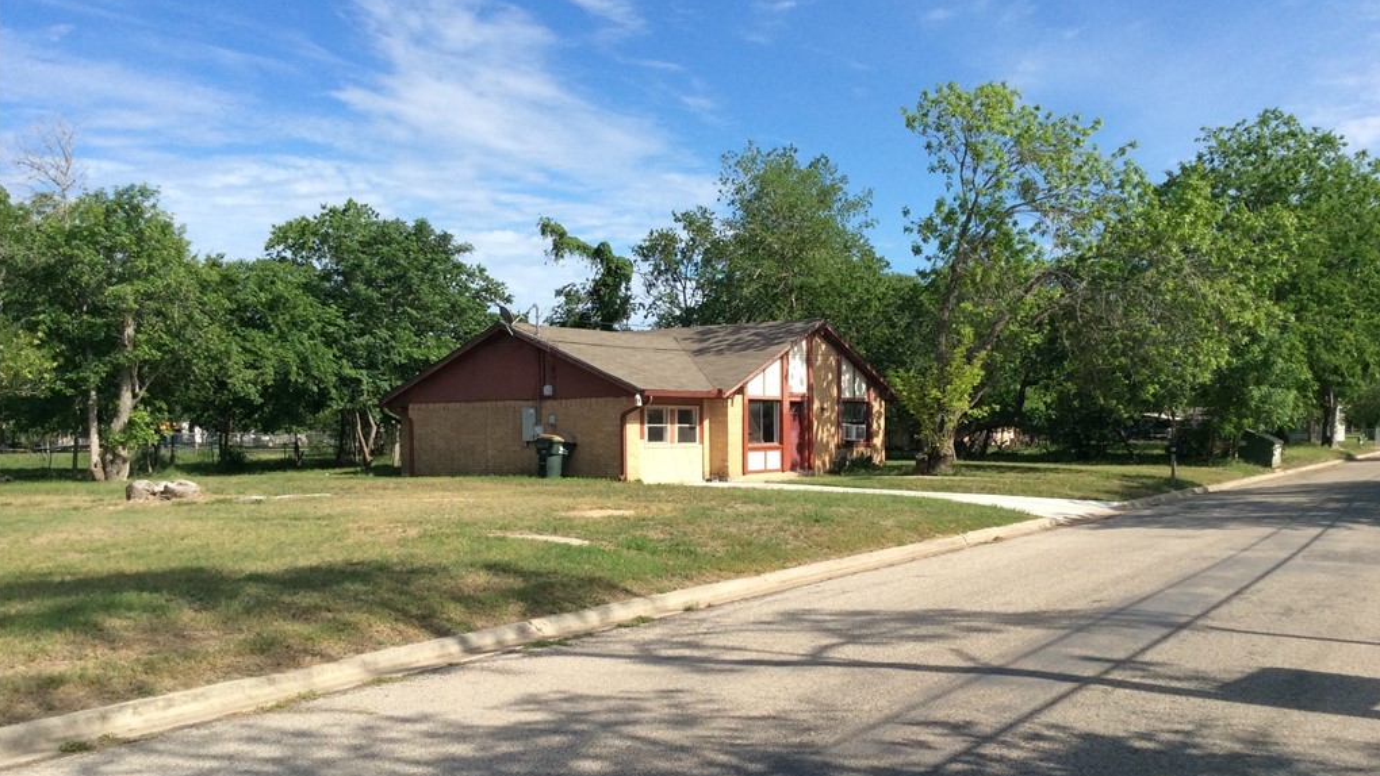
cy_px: 449
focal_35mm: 35
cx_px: 690
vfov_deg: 33.7
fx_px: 1281
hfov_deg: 56.6
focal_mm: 3.3
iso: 32
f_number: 2.4
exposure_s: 1/1330
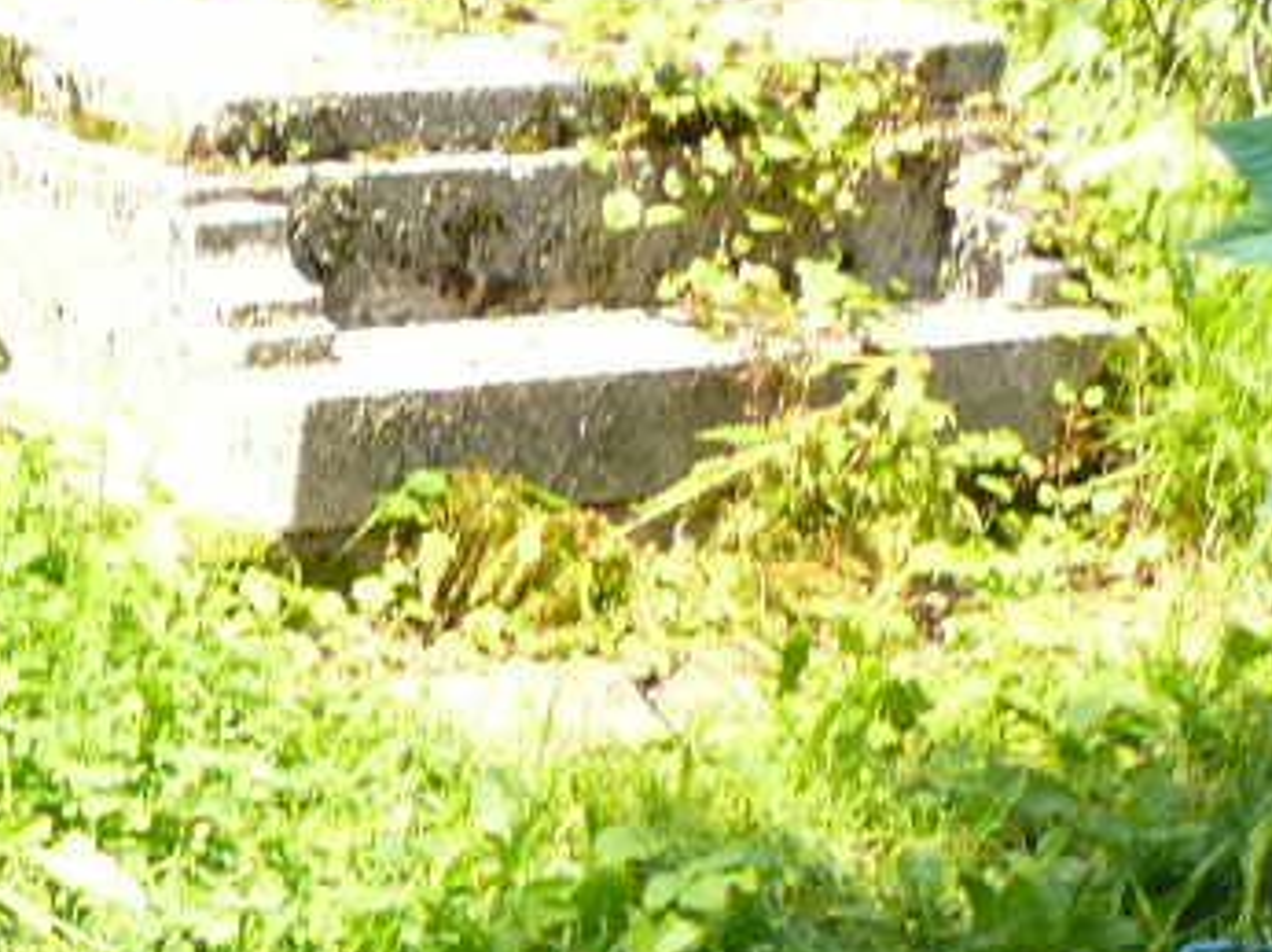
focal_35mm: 162
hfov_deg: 11.1
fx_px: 5949
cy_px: 2091
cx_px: -1217
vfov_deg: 8.5
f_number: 4
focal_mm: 7.4
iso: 100
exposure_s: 1/125
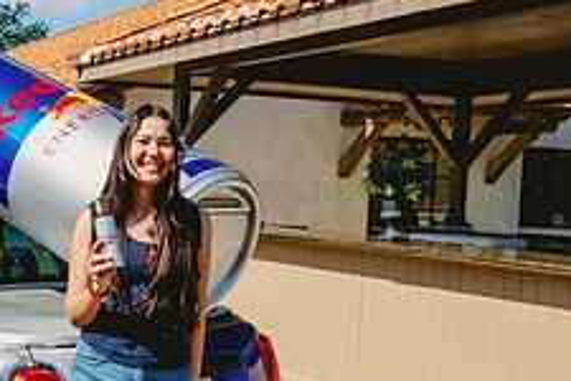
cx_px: 0
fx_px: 983
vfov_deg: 21.8
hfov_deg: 30.1
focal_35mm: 62
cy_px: 245
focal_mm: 24
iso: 250
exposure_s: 1/800
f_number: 7.1
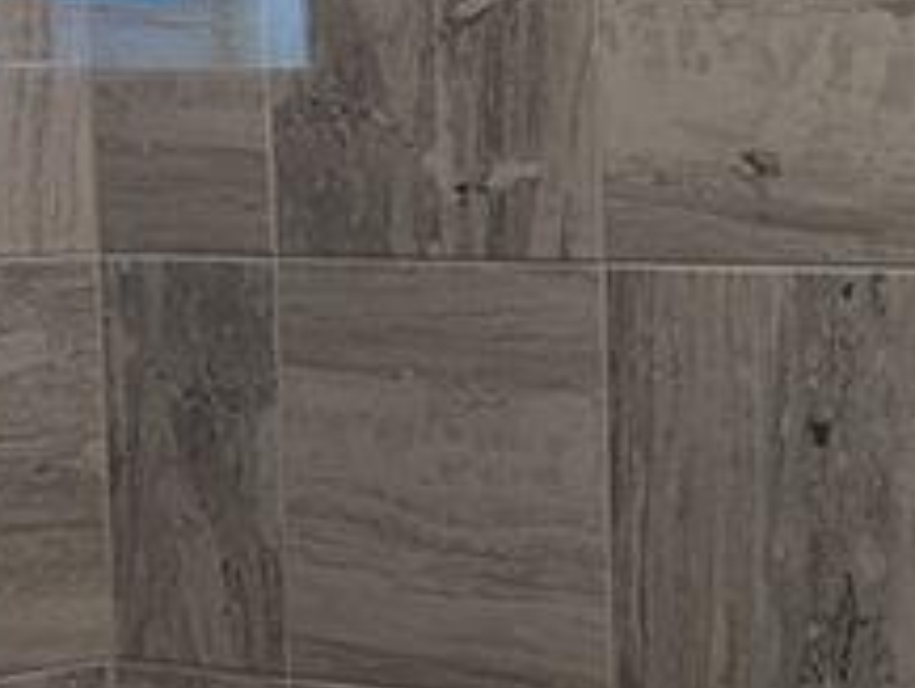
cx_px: 833
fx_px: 3518
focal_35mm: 133
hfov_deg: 14.7
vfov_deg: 11.1
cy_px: 620
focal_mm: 6.81
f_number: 1.85
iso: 139
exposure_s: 1/60
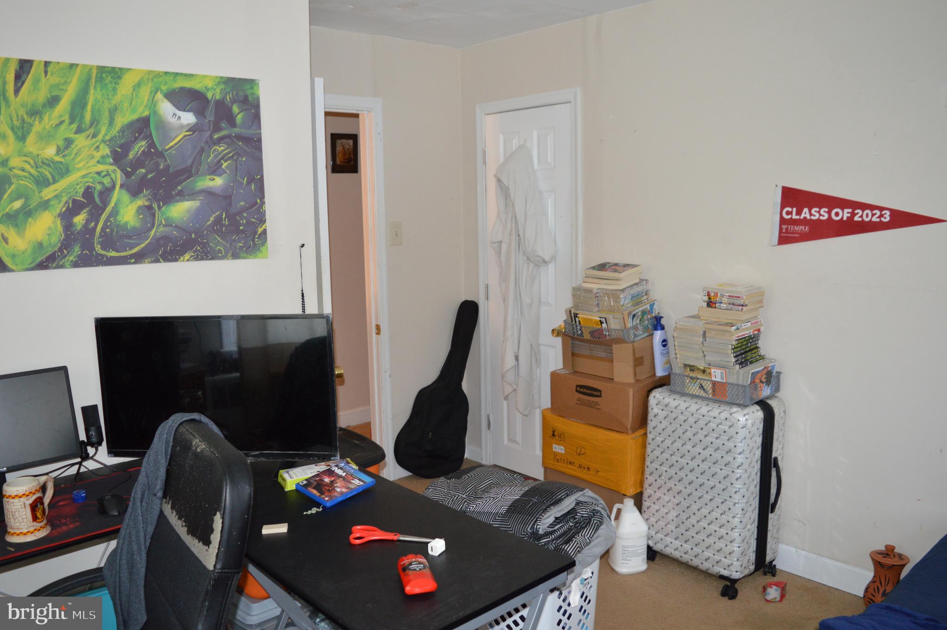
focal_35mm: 27
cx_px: 474
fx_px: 710
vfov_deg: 47.8
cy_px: 315
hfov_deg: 67.4
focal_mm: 18
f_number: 3.5
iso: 800
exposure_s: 1/60
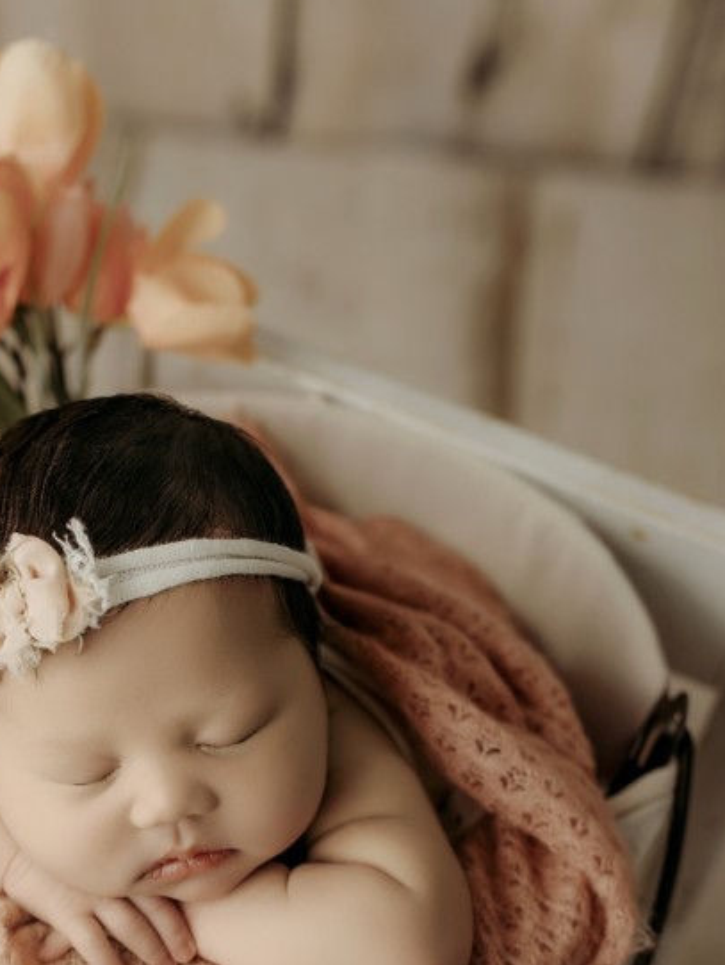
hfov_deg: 21.8
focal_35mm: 67
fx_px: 1870
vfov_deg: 28.3
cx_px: 215
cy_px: 791
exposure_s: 1/200
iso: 125
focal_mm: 35
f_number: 2.8
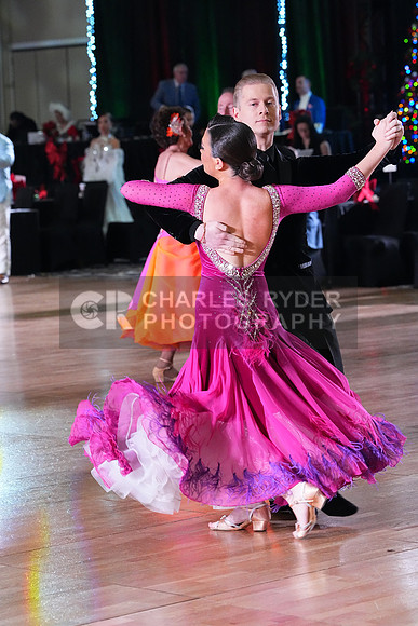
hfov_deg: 10.6
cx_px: 209
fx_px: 2245
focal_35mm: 129
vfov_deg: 15.9
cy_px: 313
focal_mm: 129
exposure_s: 1/400
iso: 10000
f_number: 5.6
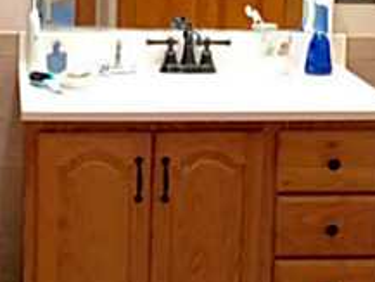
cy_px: 10
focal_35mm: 107
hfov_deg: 18.3
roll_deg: -2.0
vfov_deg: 13.7
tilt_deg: -8.5
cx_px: 137
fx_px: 1160
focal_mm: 4.15
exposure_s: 1/30
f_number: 2.2
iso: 200
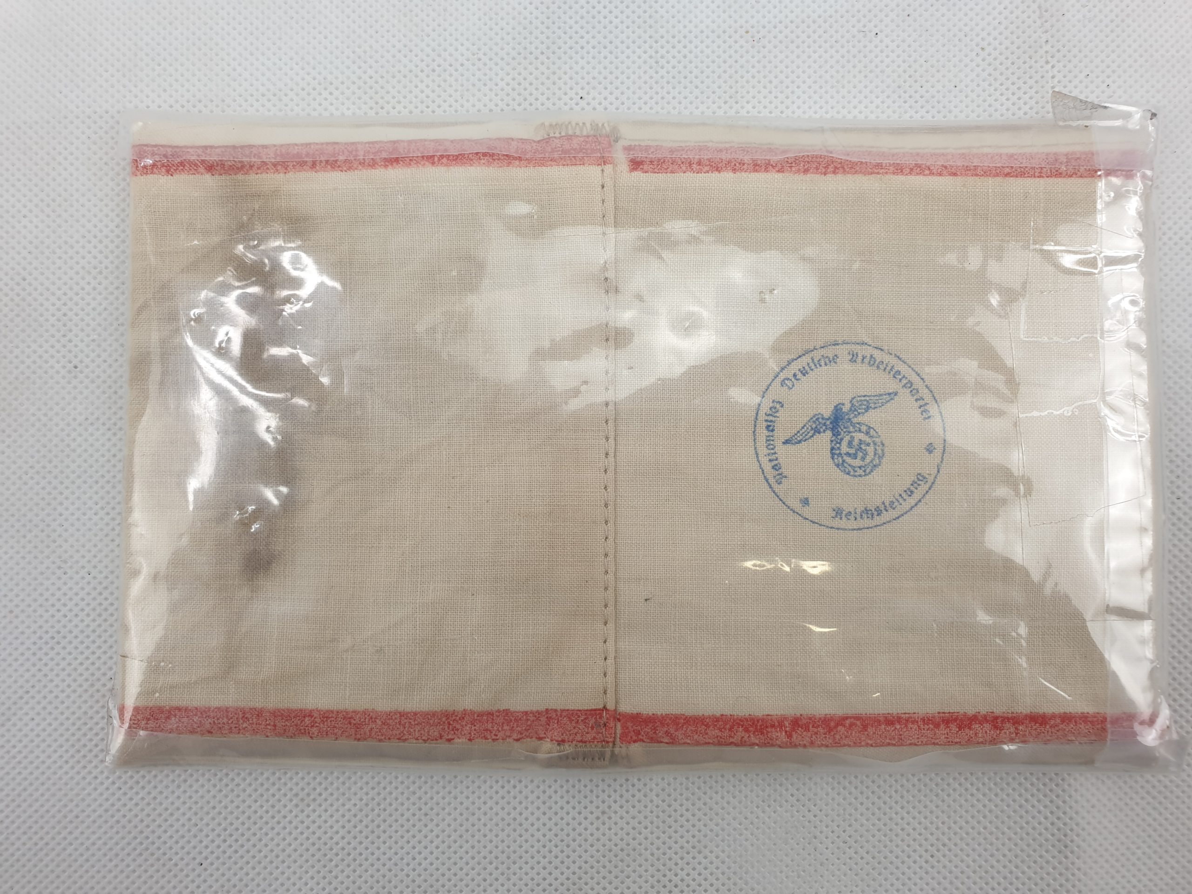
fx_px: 895
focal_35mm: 26
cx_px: 596
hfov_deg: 67.3
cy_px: 447
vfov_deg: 53.1
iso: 80
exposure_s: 1/100
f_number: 2.4
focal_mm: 4.3
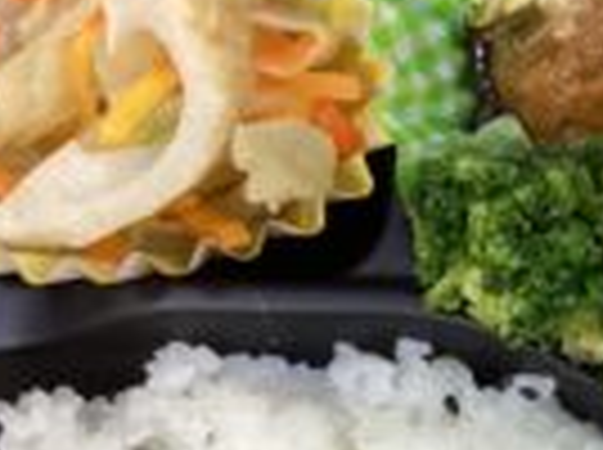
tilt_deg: -78.9
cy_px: 416
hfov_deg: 21.5
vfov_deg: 16.7
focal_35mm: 87
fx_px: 1513
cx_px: 637
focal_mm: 3.3
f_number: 2.4
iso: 125
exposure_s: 1/50
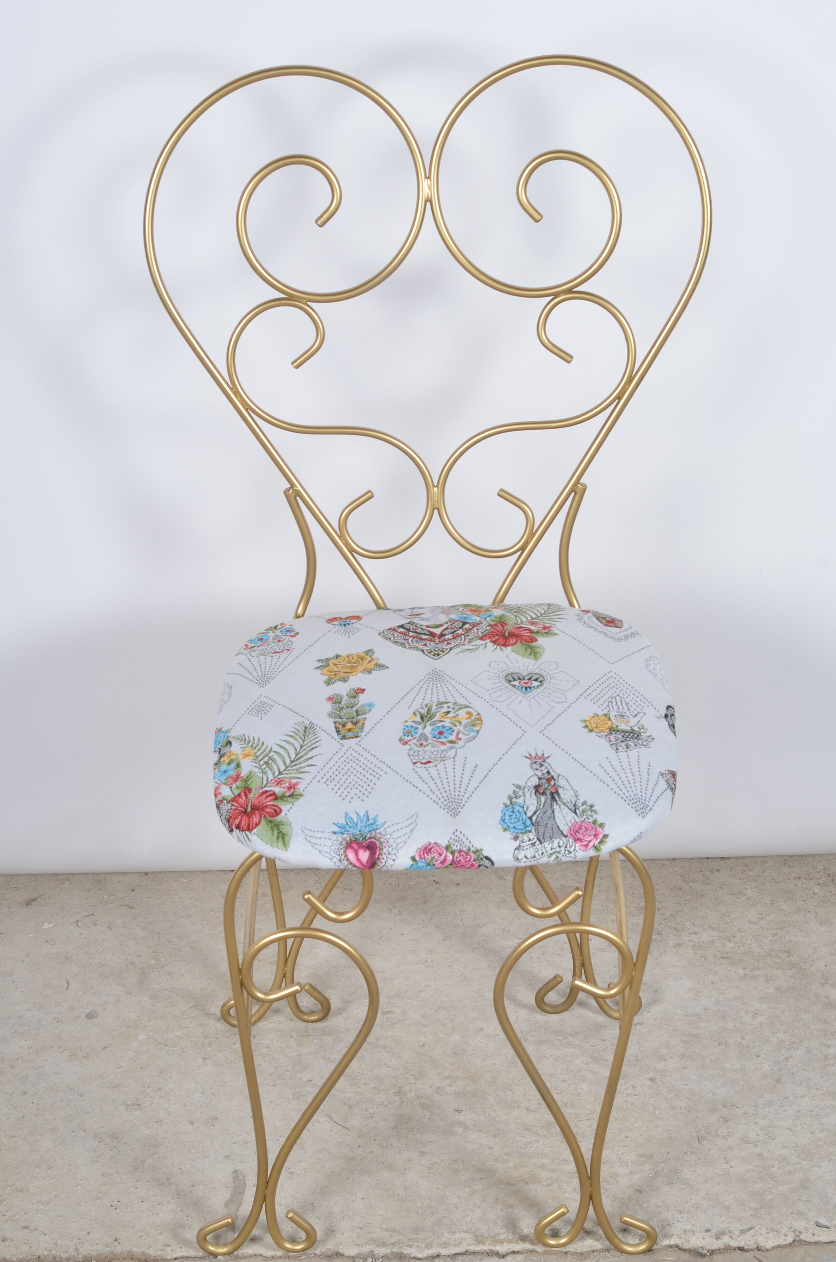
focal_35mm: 75
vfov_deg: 27.0
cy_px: 631
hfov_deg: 18.1
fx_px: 2624
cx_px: 418
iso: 100
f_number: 10
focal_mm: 50
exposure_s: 1/125
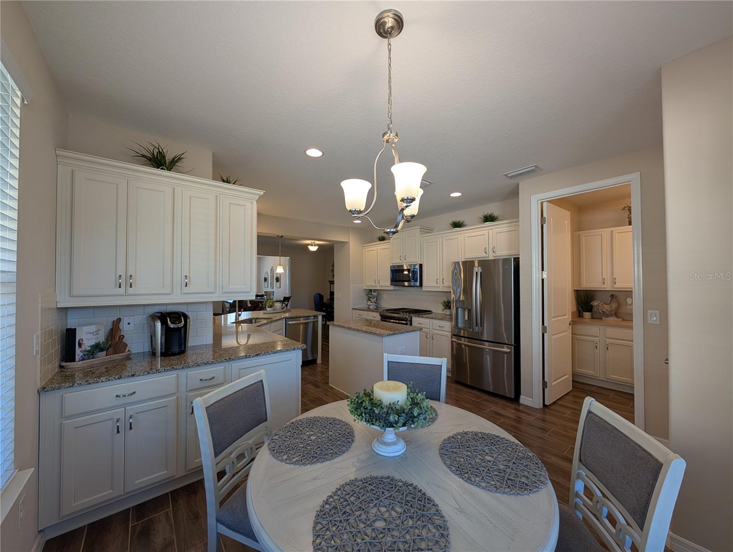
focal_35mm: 12
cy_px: 276
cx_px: 366
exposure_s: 1/120
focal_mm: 2.02
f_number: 1.7
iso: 64
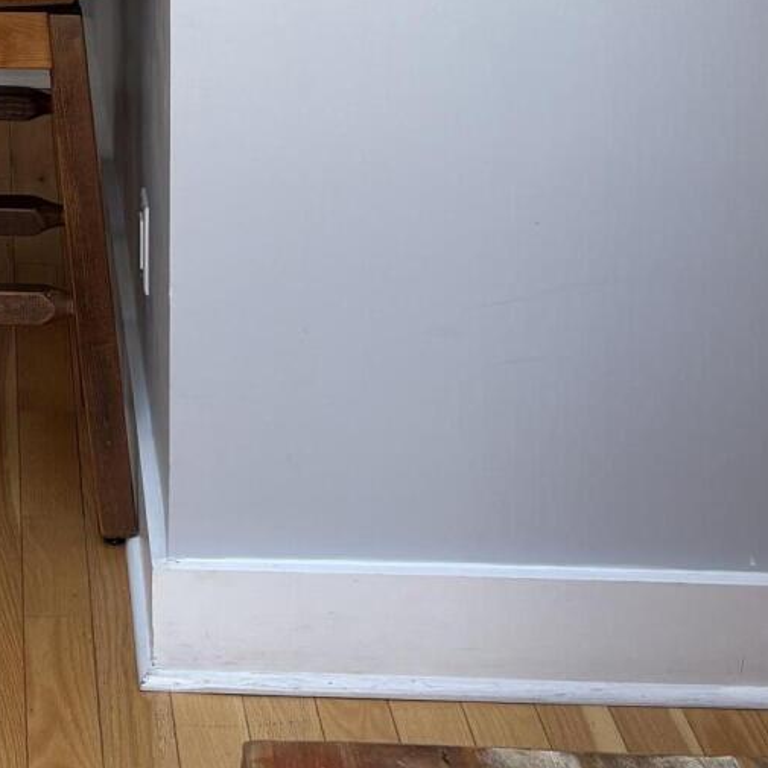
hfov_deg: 18.4
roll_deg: +0.3
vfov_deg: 17.3
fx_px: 2284
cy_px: -362
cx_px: -70
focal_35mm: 91
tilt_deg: -6.2
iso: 40
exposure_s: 1/133
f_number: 1.6
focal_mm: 5.96
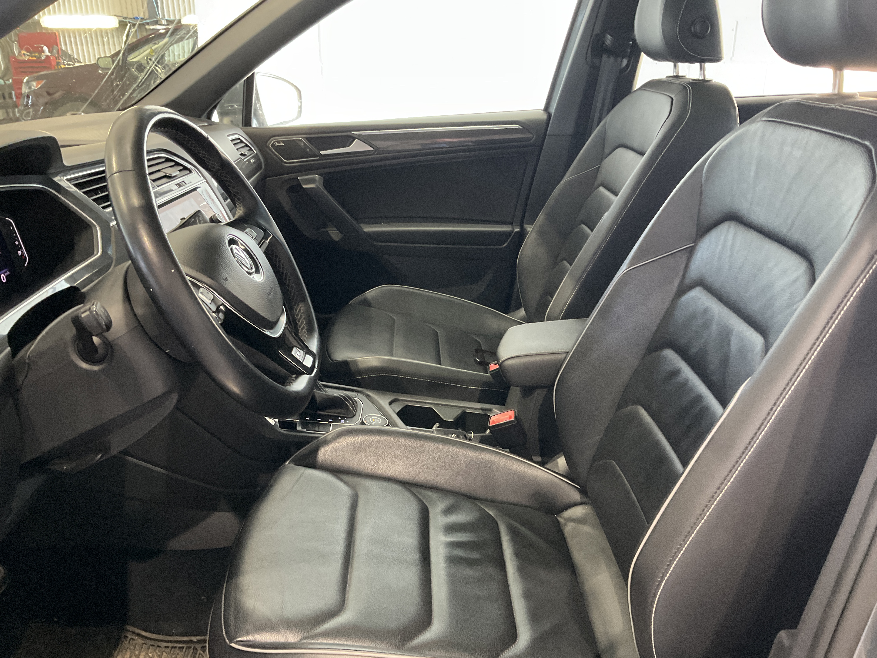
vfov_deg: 48.2
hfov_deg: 61.7
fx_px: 735
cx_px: 438
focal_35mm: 29
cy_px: 329
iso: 250
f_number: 1.8
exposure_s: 1/40
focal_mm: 3
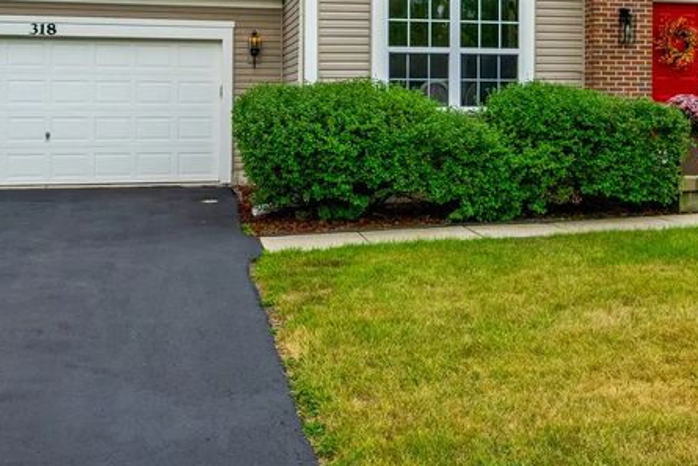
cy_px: 98
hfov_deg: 41.4
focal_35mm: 47
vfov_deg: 28.0
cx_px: 444
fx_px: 914
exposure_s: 1/200
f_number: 7.1
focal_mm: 20.5
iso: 250
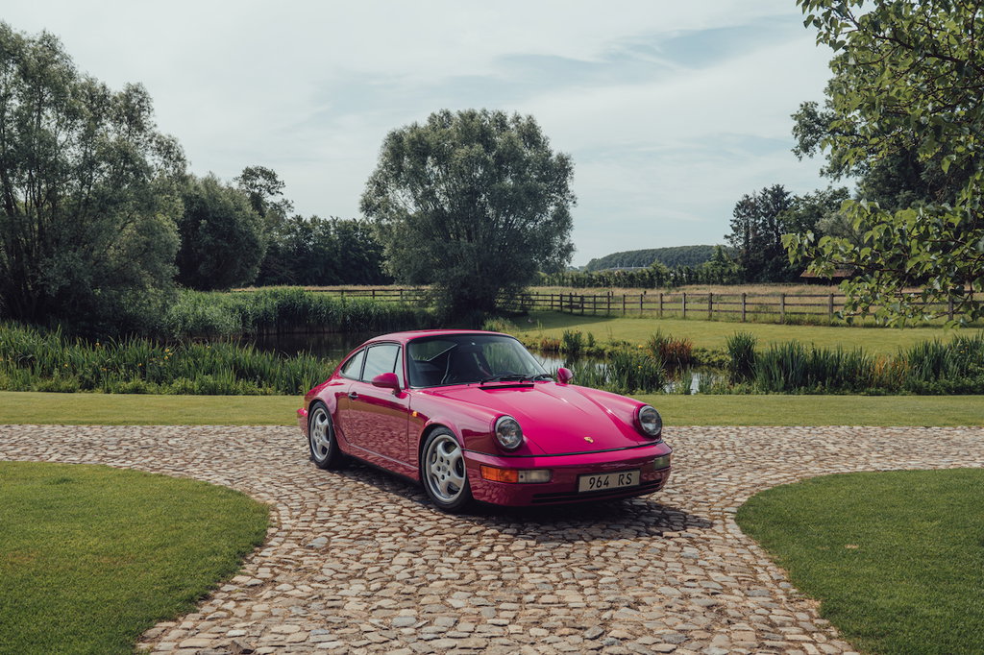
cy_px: 328
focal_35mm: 35
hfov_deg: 54.4
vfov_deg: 37.8
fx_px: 956
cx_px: 492
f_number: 7.1
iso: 100
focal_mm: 35
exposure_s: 1/125
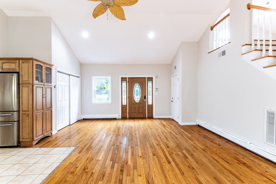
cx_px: 138
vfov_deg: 73.7
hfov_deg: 96.8
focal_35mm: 16
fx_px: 123
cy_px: 92
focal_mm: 16
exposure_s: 1/2
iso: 100
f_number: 8
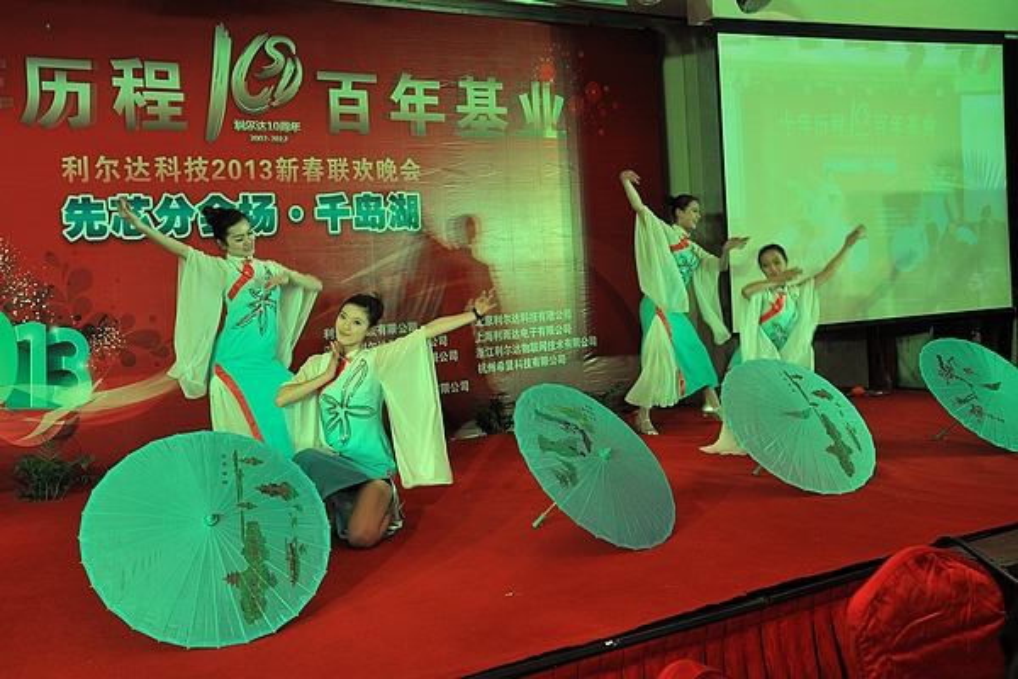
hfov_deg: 57.2
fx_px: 933
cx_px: 509
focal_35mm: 33
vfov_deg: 40.0
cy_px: 340
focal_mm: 22
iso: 320
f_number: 5.6
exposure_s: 1/50
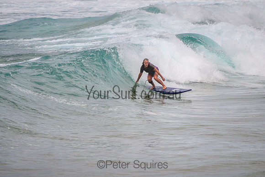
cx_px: 146
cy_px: 92
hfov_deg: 3.8
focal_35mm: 549
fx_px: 4045
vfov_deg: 2.5
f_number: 5.6
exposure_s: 1/2000
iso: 180
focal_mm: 400
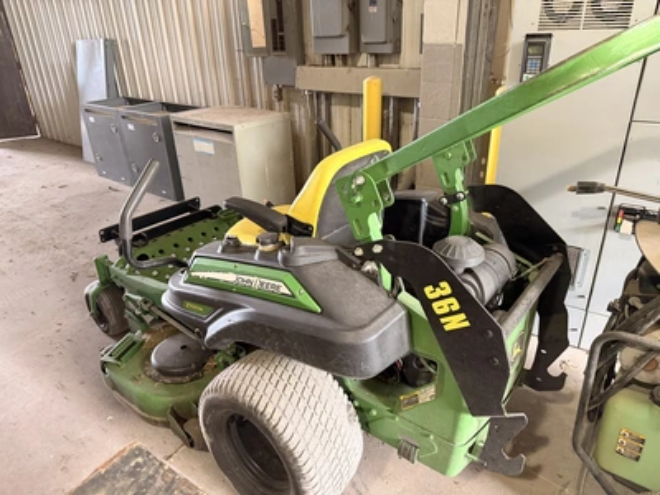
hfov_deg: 71.6
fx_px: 458
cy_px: 248
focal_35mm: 24
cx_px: 330
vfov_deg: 56.8
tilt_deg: -24.1
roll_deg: +3.0
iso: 500
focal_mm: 6.76
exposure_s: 1/60
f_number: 1.78
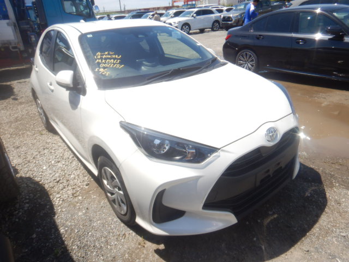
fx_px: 242
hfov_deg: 71.6
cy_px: 131
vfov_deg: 56.8
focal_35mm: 24
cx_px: 174
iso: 125
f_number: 2.8
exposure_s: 1/400
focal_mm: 4.3
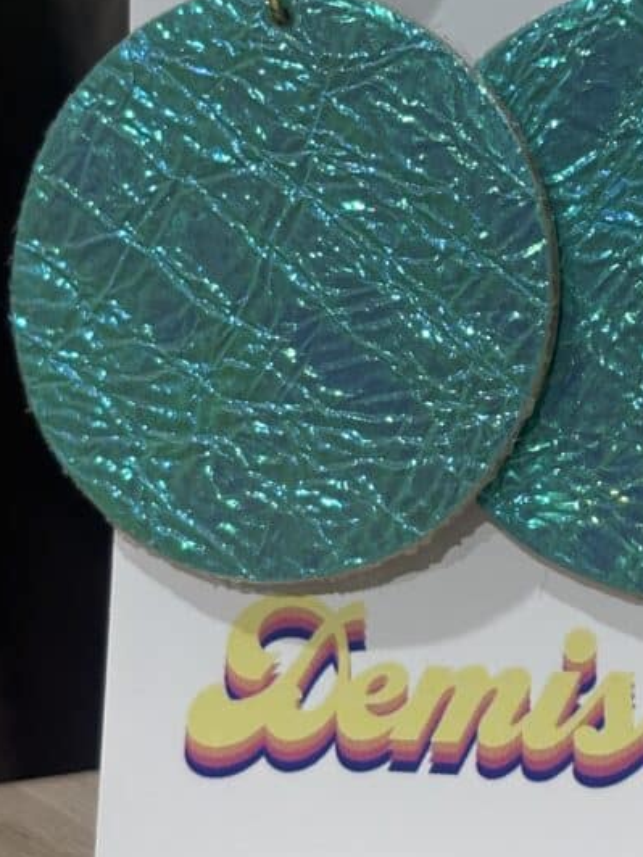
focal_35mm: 100
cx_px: 480
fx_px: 2477
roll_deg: -0.2
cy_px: 272
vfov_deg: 19.6
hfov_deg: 14.7
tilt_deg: -2.1
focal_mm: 5.96
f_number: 1.6
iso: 25
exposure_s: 1/144
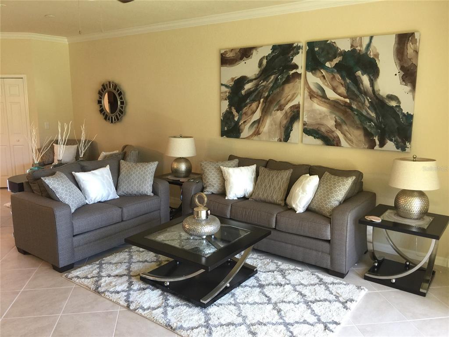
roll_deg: -0.1
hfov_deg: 61.7
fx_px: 376
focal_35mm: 29
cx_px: 224
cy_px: 168
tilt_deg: -12.8
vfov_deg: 48.2
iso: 50
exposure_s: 1/15
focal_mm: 4.15
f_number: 2.2
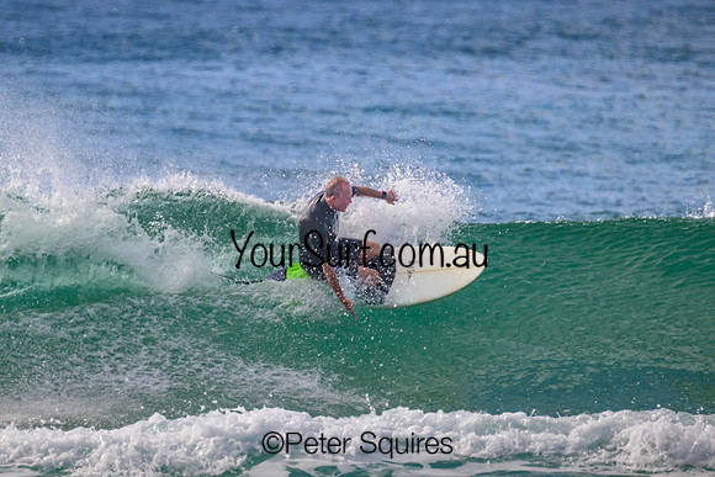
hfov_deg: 2.2
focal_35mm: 957
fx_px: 19010
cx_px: 338
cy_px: 192
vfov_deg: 1.4
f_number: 11
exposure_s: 1/2000
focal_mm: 800
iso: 1100
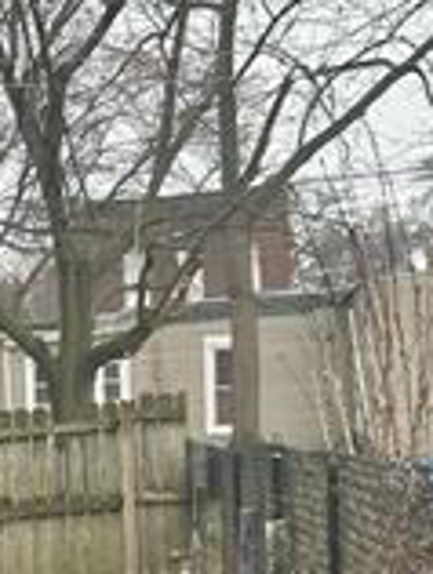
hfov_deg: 11.3
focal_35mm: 126
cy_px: 574
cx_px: -229
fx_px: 2096
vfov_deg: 15.3
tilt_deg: -3.8
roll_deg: +3.5
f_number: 1.5
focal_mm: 5.7
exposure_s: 1/674
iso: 50
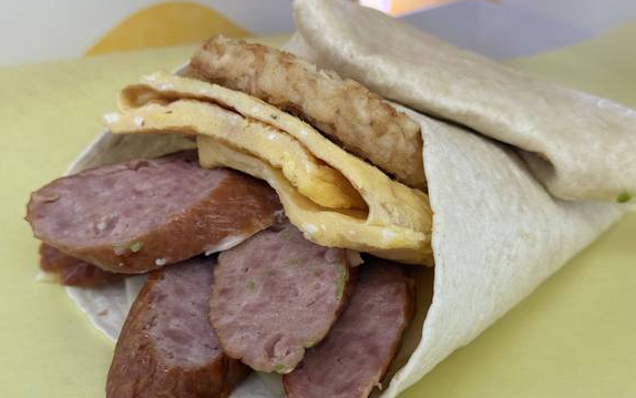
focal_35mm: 52
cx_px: 312
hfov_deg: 38.9
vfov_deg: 24.9
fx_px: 901
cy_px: 218
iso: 200
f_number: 1.78
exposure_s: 1/40
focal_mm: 6.76
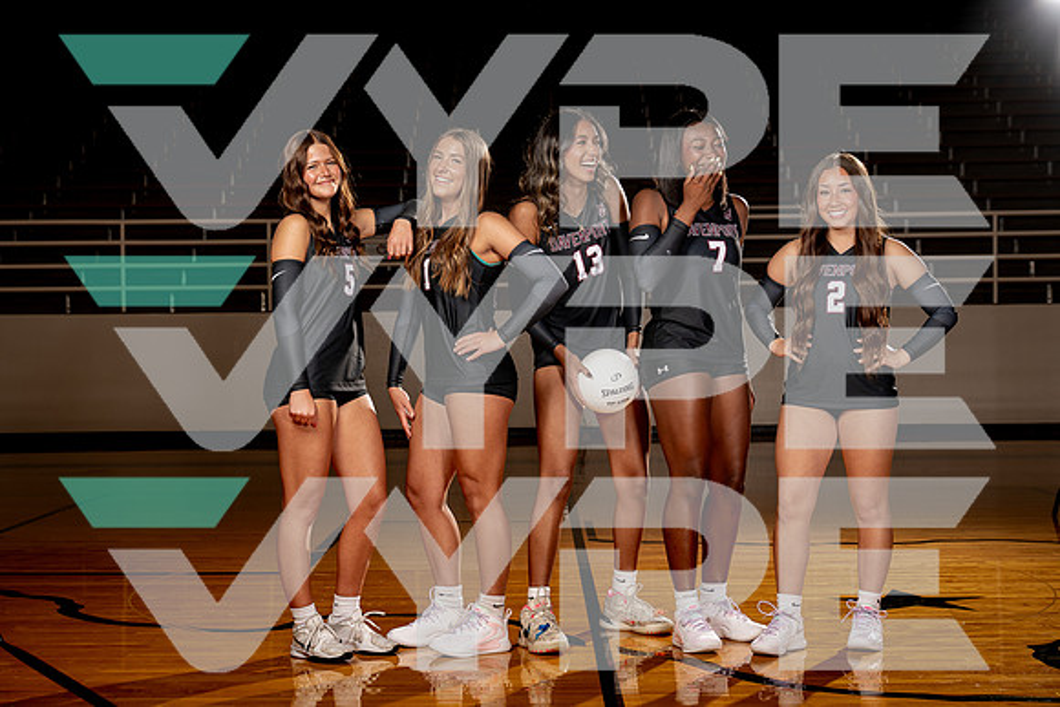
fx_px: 1796
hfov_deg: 32.9
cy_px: 354
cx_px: 530
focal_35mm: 61
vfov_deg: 22.3
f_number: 5.6
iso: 100
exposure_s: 1/250
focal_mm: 61
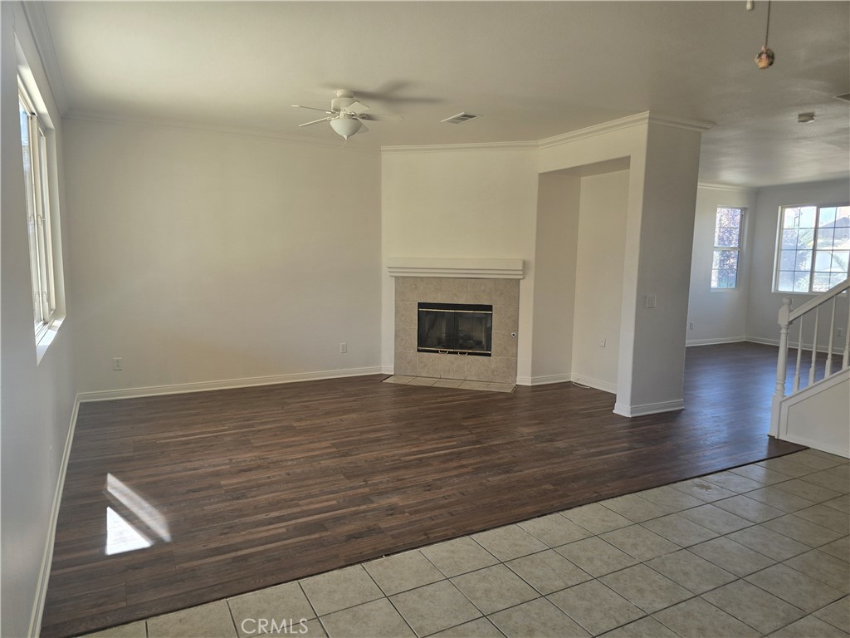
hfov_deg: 73.9
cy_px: 319
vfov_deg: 58.9
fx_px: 565
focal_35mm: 23
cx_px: 425
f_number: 1.7
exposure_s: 1/180
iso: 80
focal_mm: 6.3
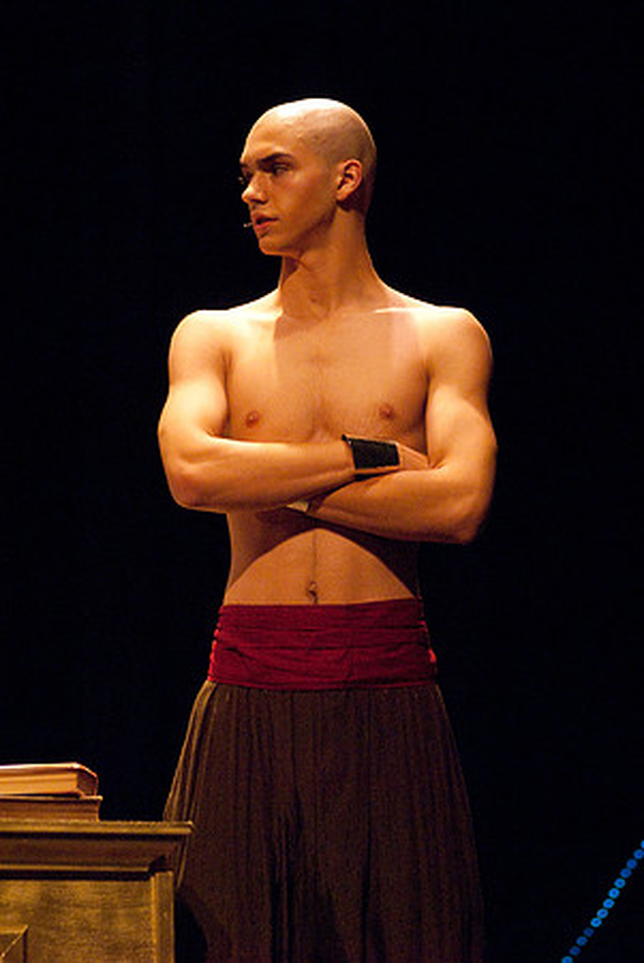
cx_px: 322
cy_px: 482
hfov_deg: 6.8
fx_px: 5421
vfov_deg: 10.1
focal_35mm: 202
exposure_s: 1/250
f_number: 2.8
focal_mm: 135
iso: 1600
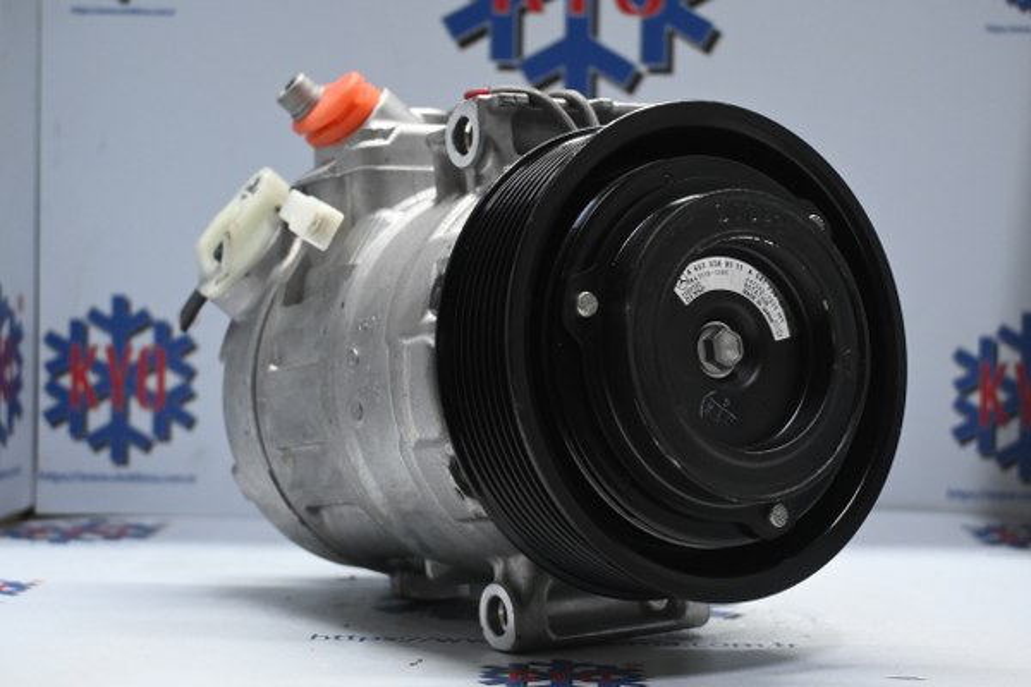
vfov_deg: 21.6
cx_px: 516
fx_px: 1804
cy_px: 344
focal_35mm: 63
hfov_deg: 31.9
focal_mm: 42
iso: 1600
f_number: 5.6
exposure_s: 1/60
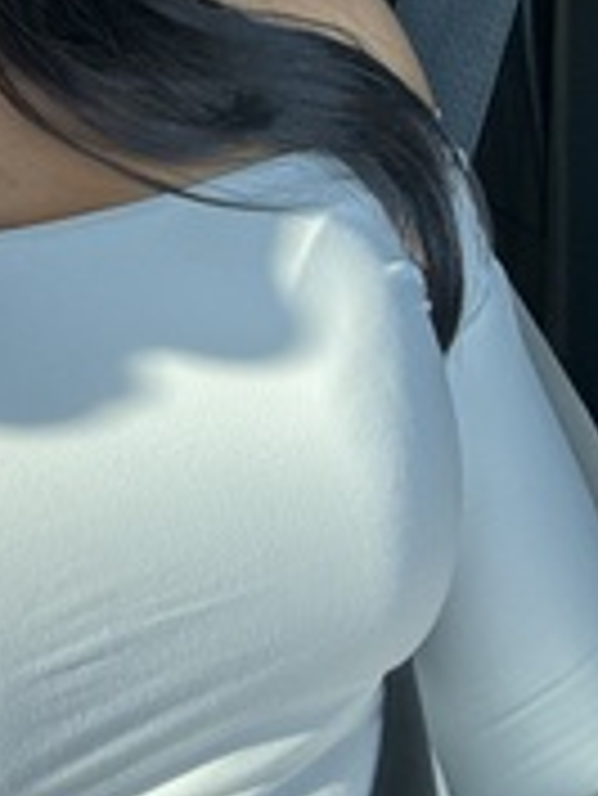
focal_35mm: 65
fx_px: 1495
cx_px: -61
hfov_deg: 21.4
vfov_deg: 25.4
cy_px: -256
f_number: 1.9
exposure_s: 1/81
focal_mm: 2.69
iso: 80
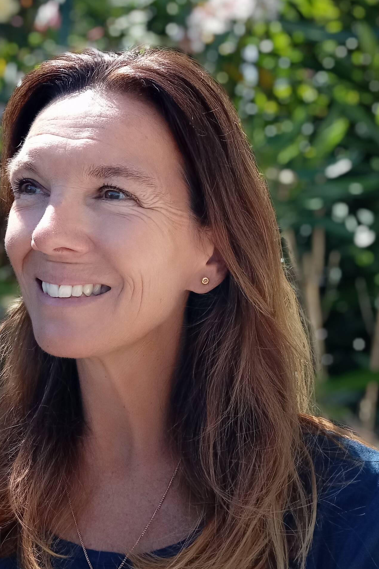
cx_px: 134
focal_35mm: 42
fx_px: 663
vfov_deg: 46.1
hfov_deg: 31.7
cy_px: 227
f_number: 2.25
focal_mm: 3.74
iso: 100
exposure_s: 1/251
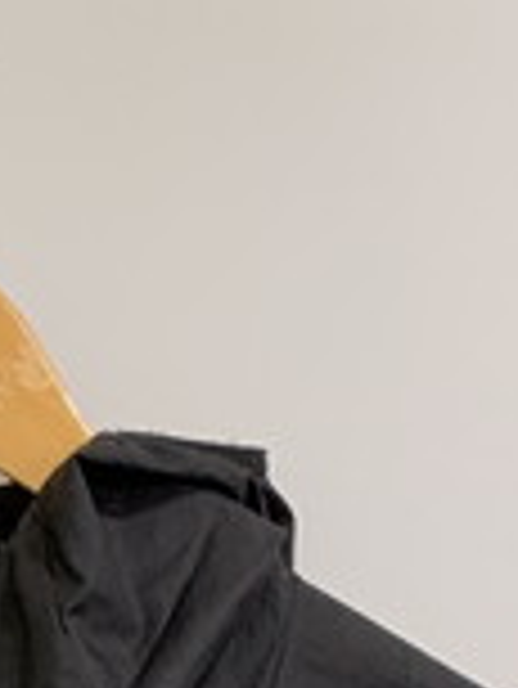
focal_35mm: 136
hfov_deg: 10.7
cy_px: 1574
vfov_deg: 12.1
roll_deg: +0.1
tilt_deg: -24.3
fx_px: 2710
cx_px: -117
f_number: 1.8
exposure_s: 1/60
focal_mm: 4.25
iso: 250
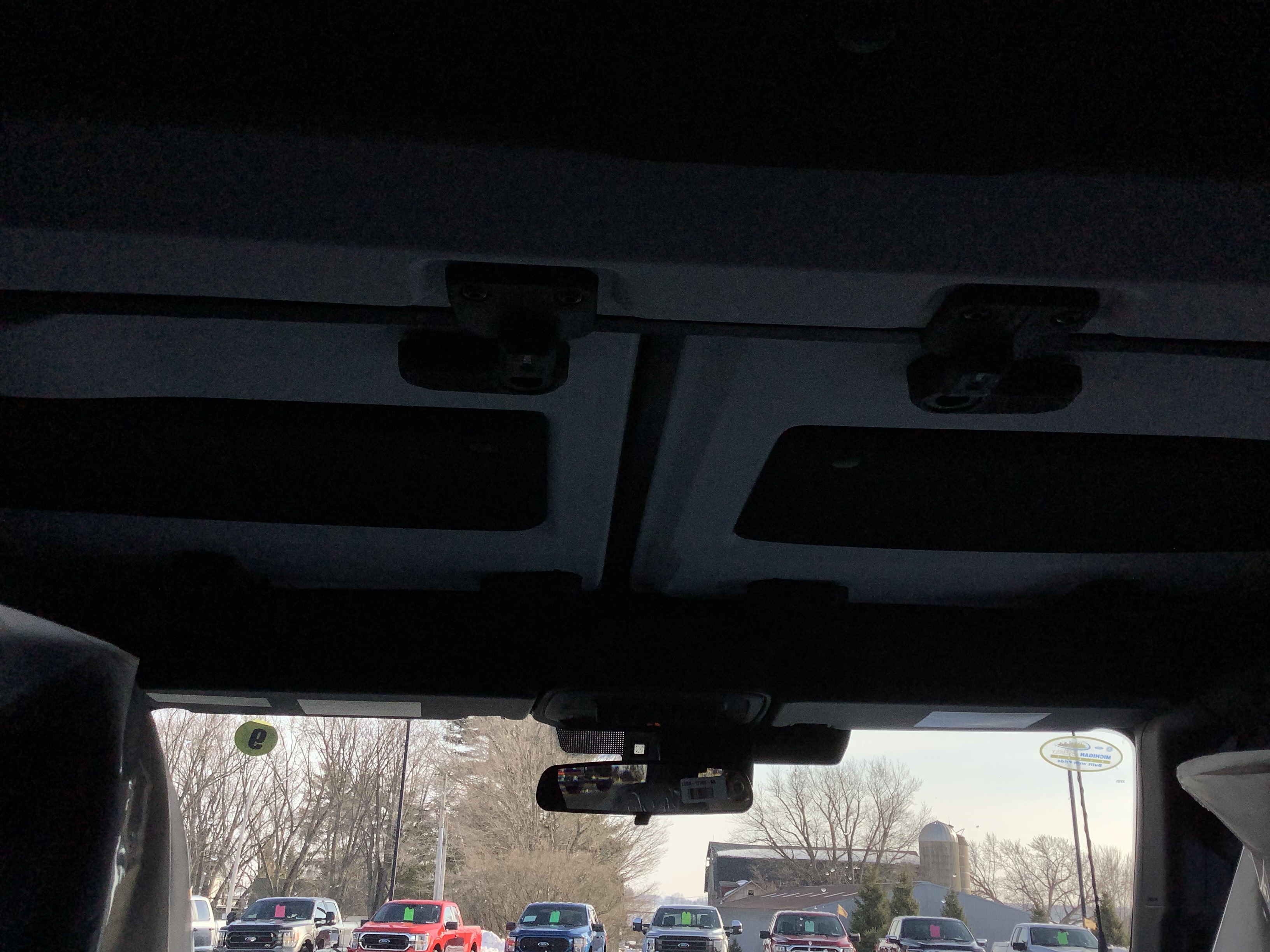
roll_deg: -2.8
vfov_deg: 45.4
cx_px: 635
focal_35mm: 31
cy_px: 476
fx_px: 1137
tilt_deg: +20.1
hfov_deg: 58.4
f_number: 2.4
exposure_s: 1/1253
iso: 25
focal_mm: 3.3
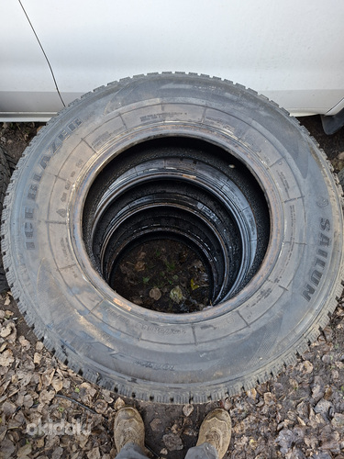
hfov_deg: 58.9
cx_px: 172
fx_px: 305
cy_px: 230
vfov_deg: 73.9
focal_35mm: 23
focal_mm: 5.54
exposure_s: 1/100
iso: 125
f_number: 1.8
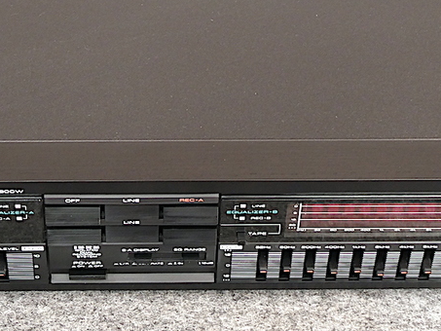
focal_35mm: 106
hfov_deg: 18.5
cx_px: 135
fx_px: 1351
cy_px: 11
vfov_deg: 13.8
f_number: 4.1
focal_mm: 9
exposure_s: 1/10
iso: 200
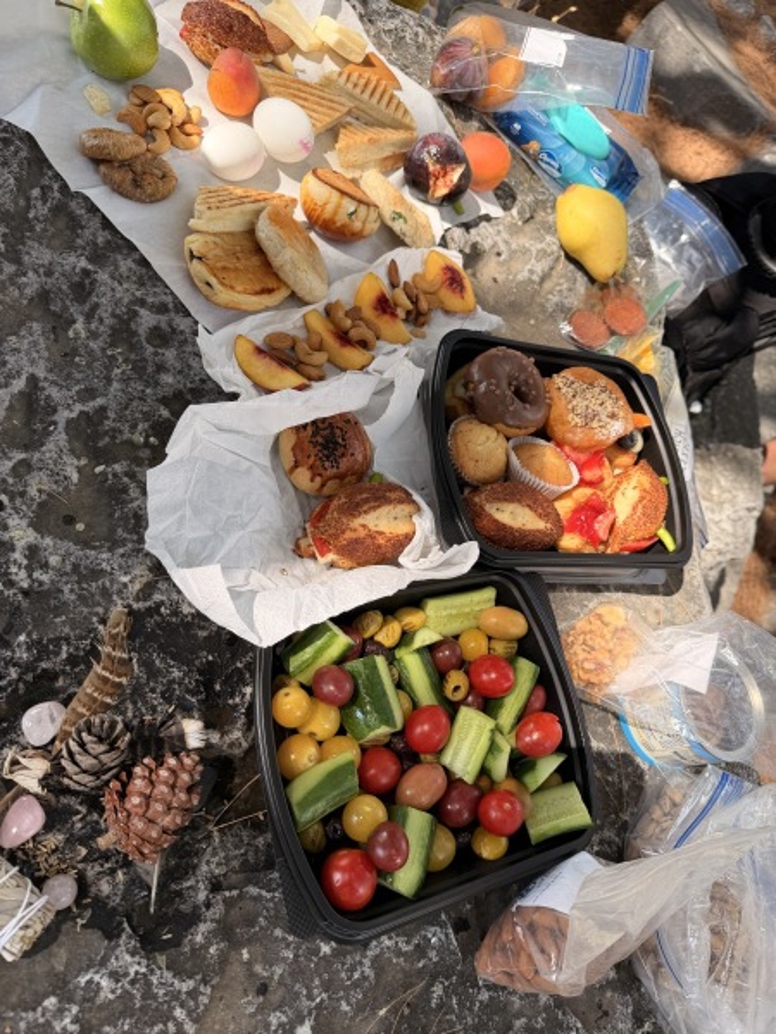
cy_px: 517
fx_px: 717
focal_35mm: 24
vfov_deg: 71.6
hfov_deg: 56.8
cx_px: 388
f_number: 1.78
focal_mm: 6.76
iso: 80
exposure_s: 1/575
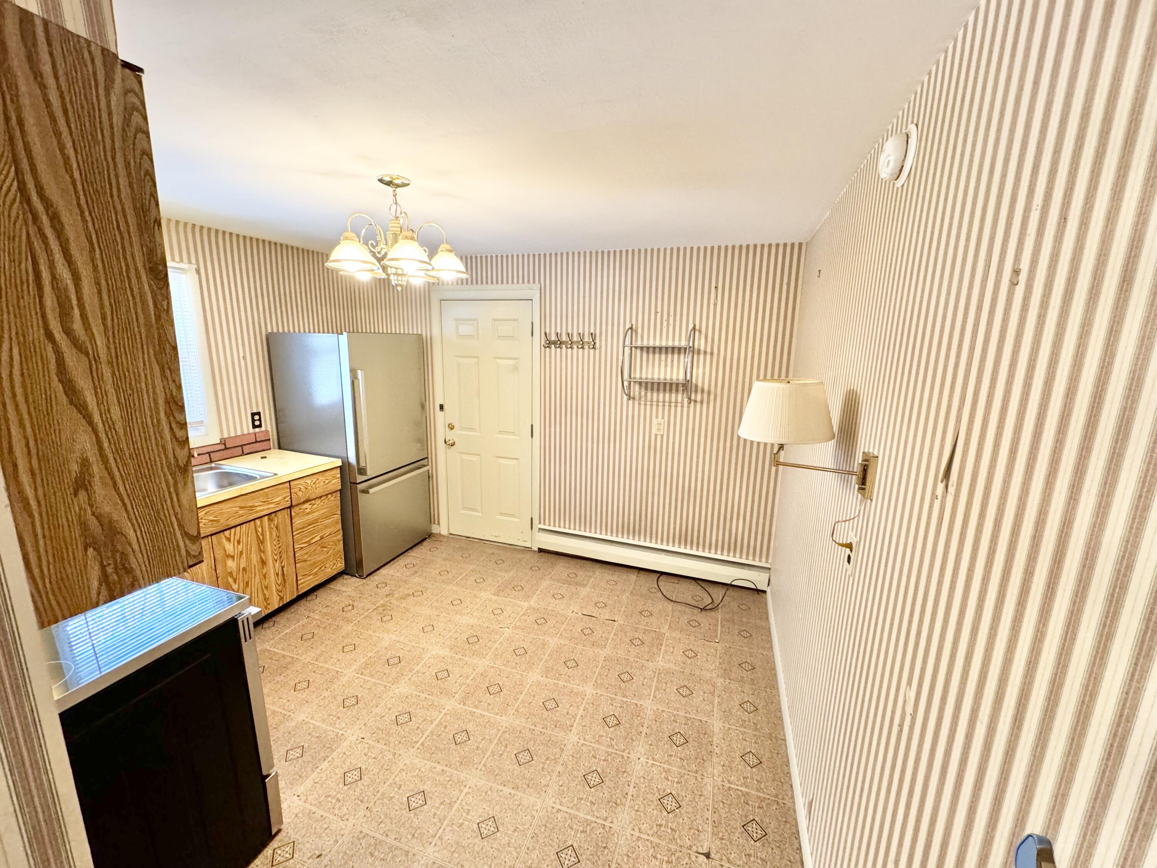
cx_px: 578
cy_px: 434
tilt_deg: -11.0
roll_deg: -1.3
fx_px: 468
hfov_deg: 102.1
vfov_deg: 85.7
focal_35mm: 14
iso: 320
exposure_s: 1/60
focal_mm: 2.22
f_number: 2.2
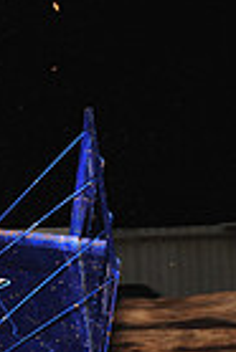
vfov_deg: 5.7
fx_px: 3511
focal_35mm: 358
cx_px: -114
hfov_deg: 3.8
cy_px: 453
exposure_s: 1/320
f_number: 7.1
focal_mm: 86
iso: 1000
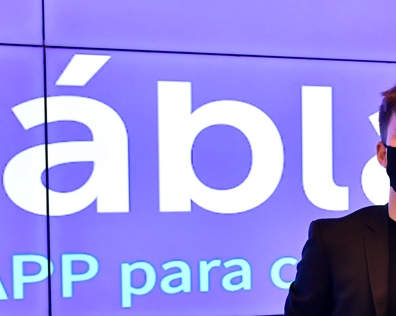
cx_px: 305
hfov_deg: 18.5
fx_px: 1207
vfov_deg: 14.8
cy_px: 260
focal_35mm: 103
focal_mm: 26
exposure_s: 1/160
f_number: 5
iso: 1000
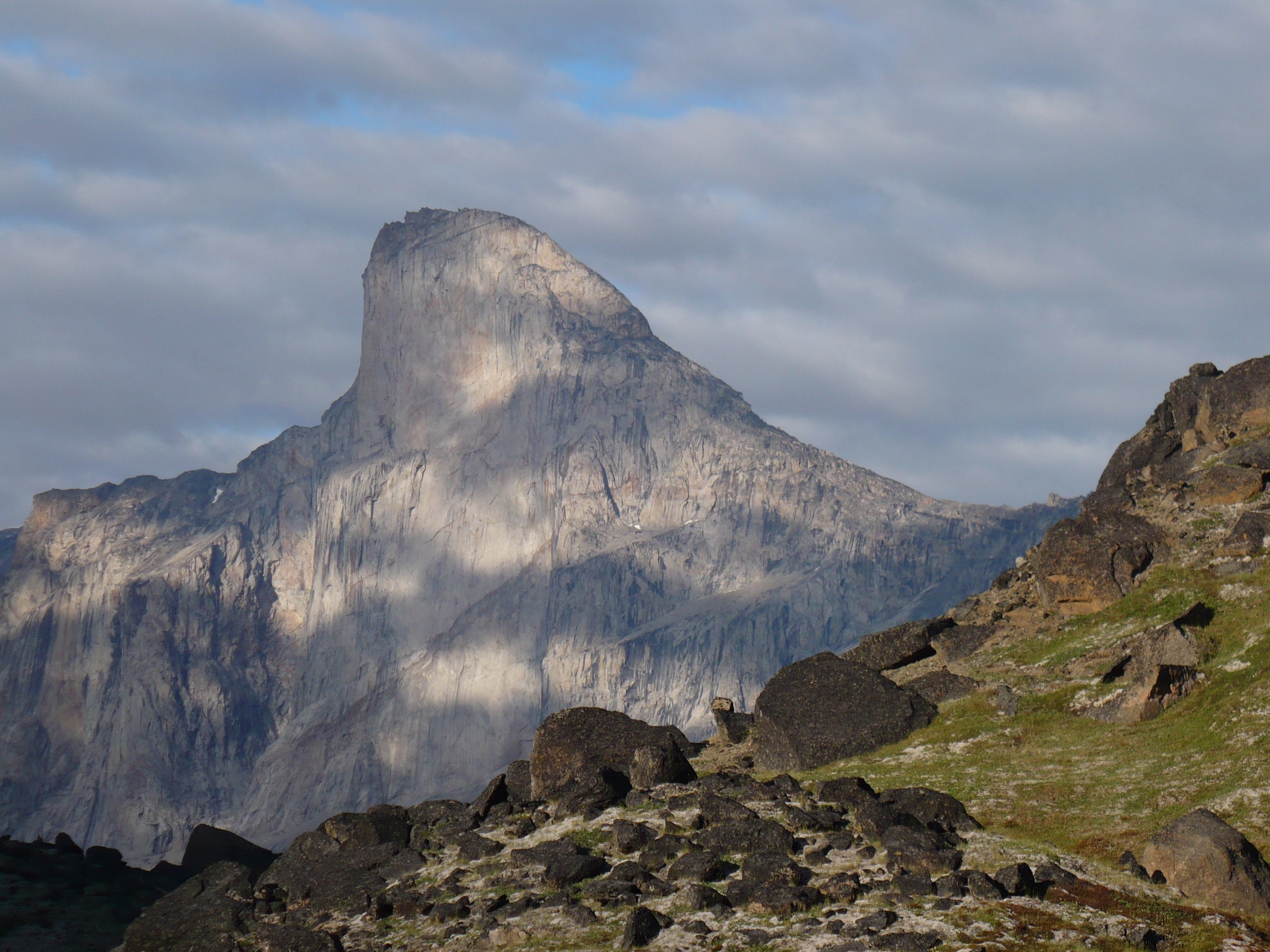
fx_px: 5100
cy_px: 476
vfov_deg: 10.7
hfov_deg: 14.2
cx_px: 635
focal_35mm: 139
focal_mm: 22.9
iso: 100
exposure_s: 1/1000
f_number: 3.8
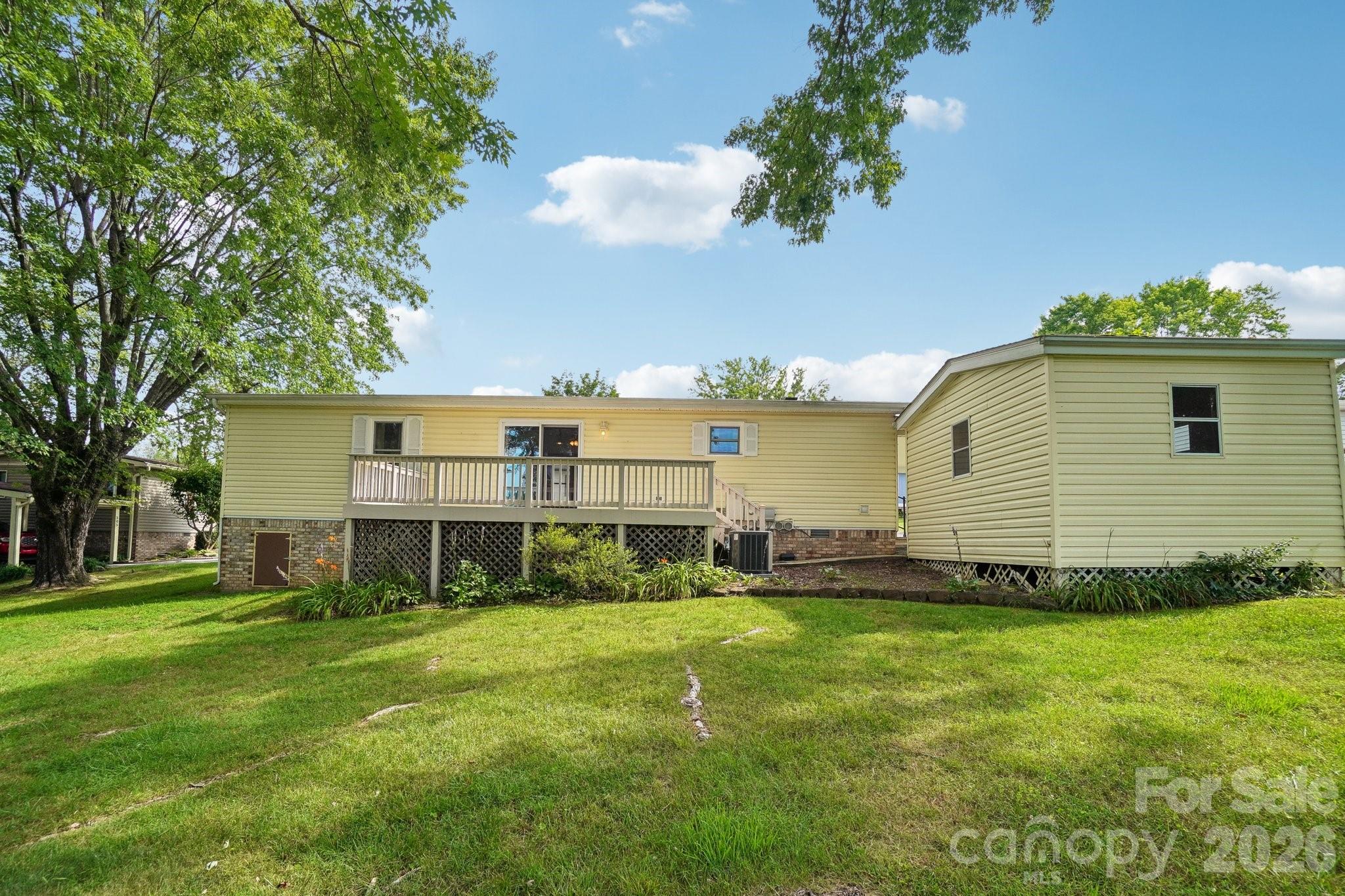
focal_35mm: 15
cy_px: 448
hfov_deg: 100.4
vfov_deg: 77.3
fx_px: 560
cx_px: 672
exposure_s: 1/200
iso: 100
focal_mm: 10
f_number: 8
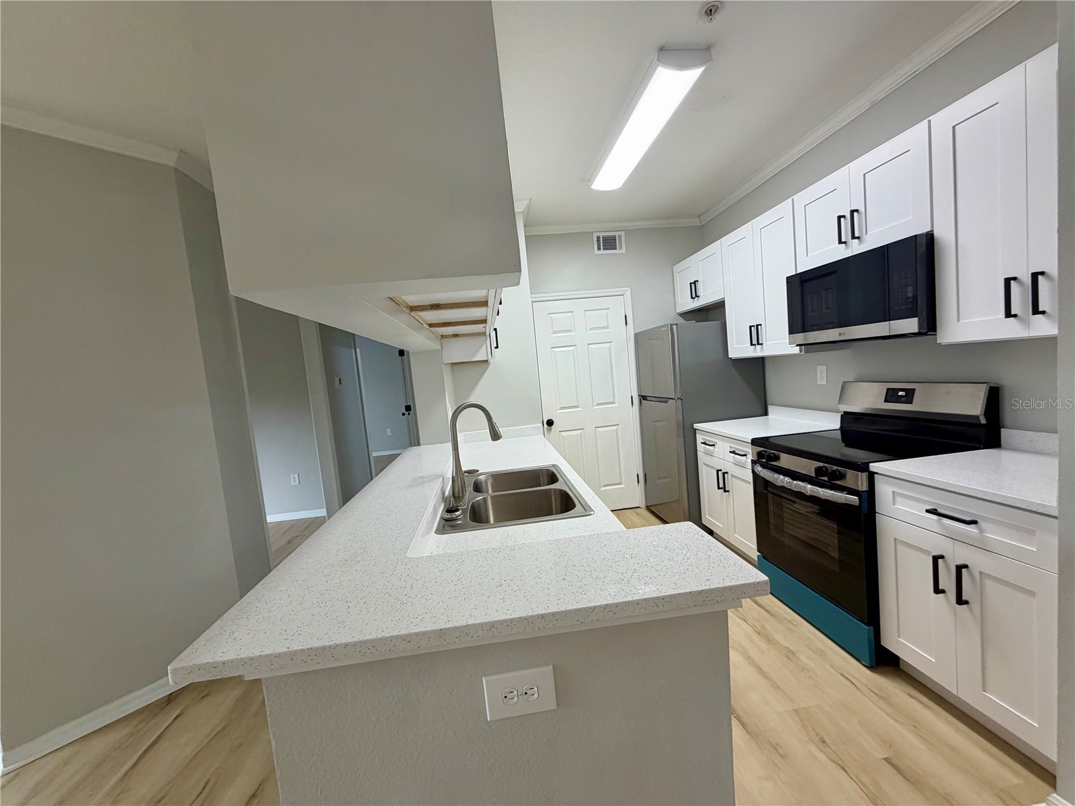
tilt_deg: -5.0
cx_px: 538
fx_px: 435
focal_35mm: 14
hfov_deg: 102.1
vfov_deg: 85.7
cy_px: 403
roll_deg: +5.5
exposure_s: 1/120
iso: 160
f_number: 2.2
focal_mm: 2.22
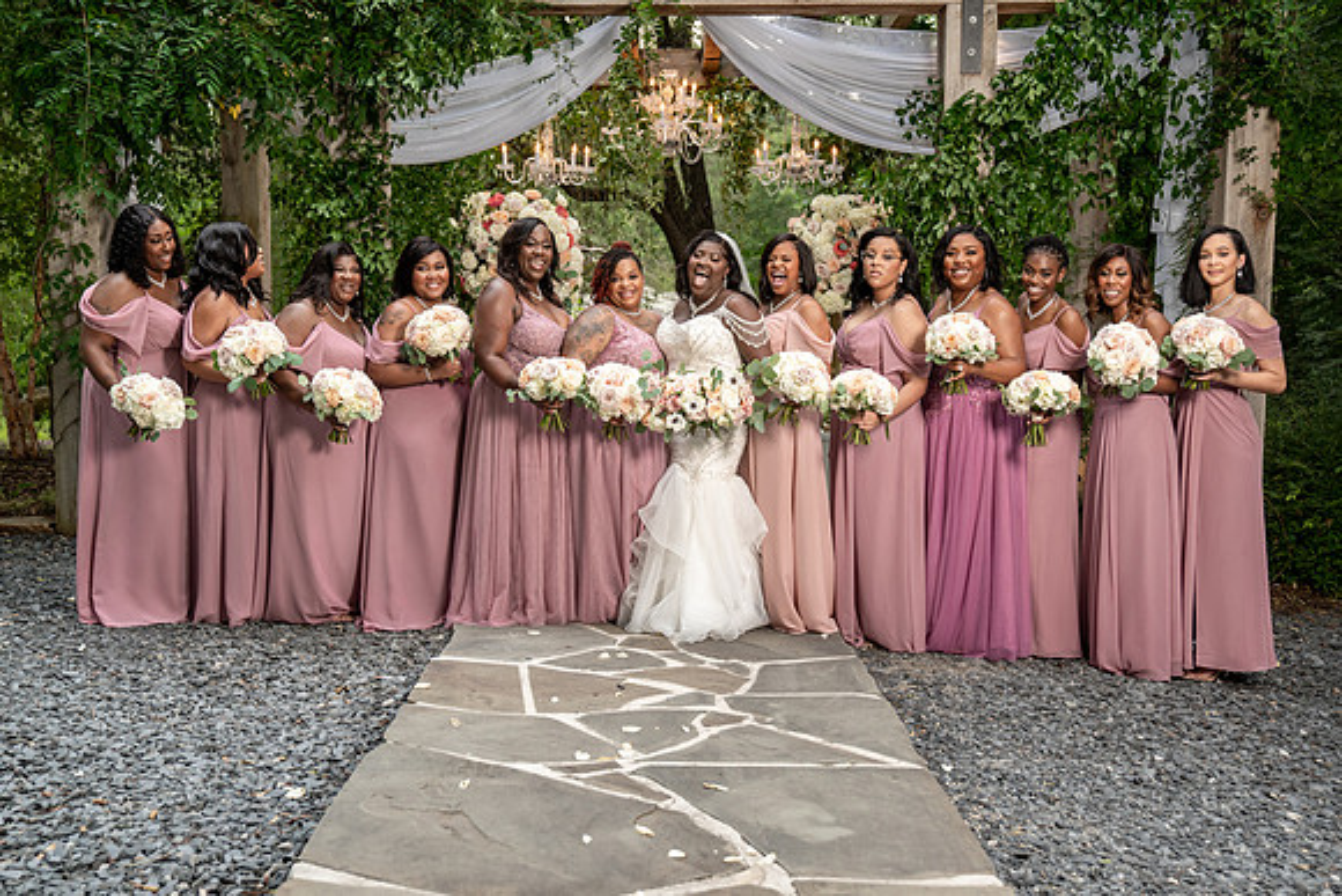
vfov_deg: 33.4
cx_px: 673
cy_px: 453
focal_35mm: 40
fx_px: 1491
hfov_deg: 48.5
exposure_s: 1/200
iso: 640
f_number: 4
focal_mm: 39
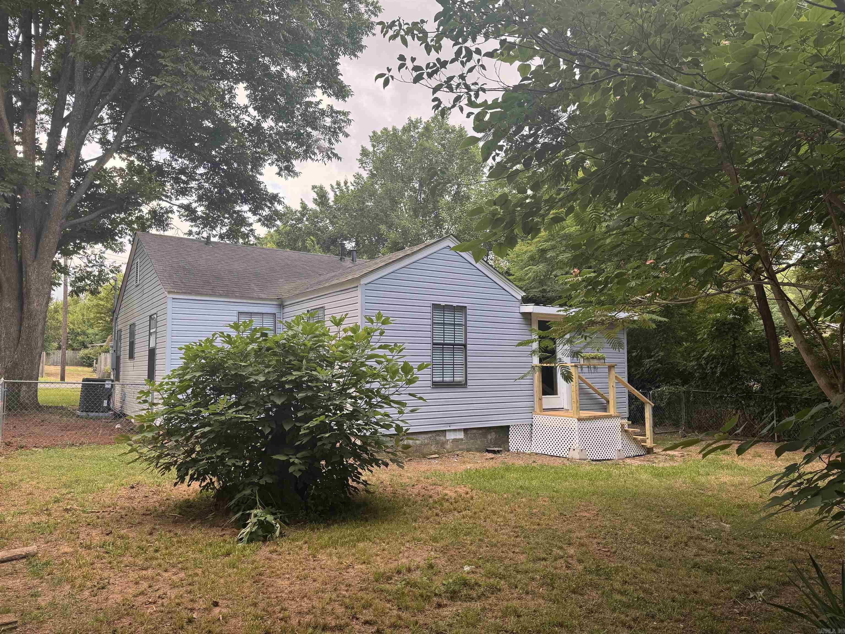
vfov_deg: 56.8
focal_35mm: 24
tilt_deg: +5.6
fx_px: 586
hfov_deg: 71.6
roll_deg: +0.5
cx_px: 422
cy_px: 317
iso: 80
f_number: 1.78
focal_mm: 6.76
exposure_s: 1/182
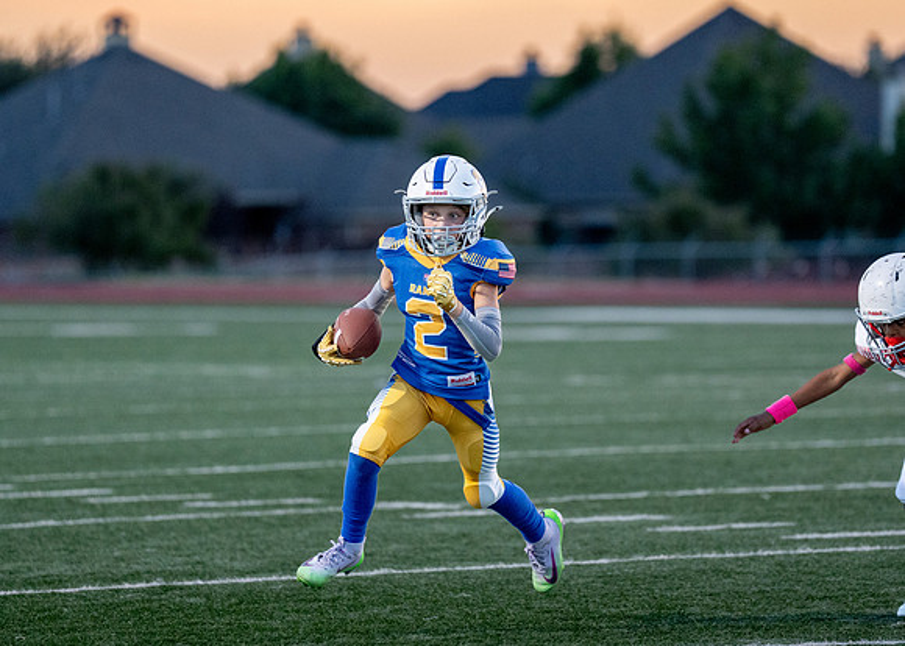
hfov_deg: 6.5
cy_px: 313
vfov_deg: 4.7
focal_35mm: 310
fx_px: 7954
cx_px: 494
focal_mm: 191
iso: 2000
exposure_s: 1/1250
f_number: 2.8
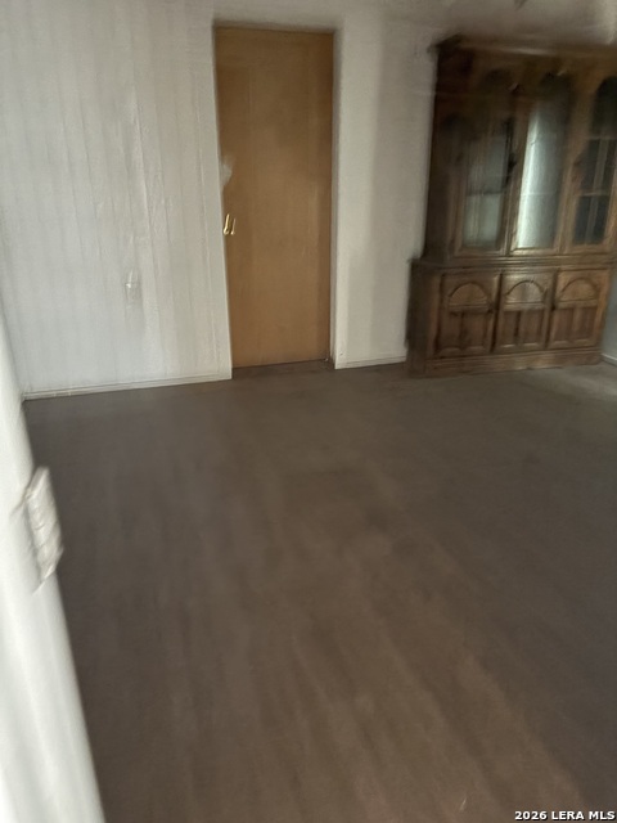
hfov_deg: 53.1
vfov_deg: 67.3
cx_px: 308
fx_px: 618
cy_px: 412
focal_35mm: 26
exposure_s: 1/21
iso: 1000
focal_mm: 5.96
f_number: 1.6
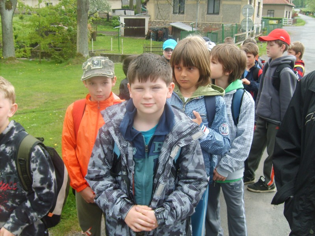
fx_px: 318
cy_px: 118
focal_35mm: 35
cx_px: 158
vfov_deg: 40.7
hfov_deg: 52.6
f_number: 2.8
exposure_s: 1/180
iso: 50
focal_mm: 5.8
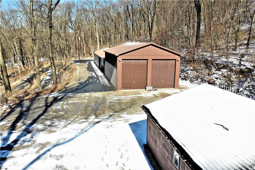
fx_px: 198
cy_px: 85
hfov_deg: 65.5
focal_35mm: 28
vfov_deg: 46.4
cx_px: 128
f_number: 5
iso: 100
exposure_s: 1/320
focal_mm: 10.26
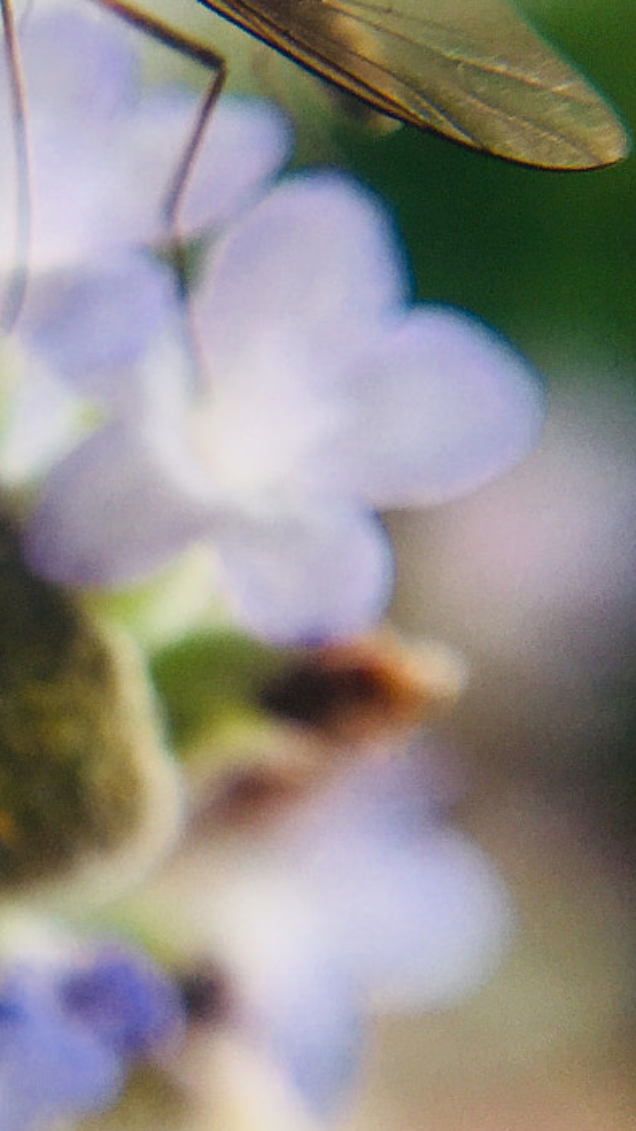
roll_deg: -21.5
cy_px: 559
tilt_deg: -24.1
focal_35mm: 72
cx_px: -221
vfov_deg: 29.3
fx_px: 2158
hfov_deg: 15.8
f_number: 2.2
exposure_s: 1/413
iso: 25
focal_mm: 4.15
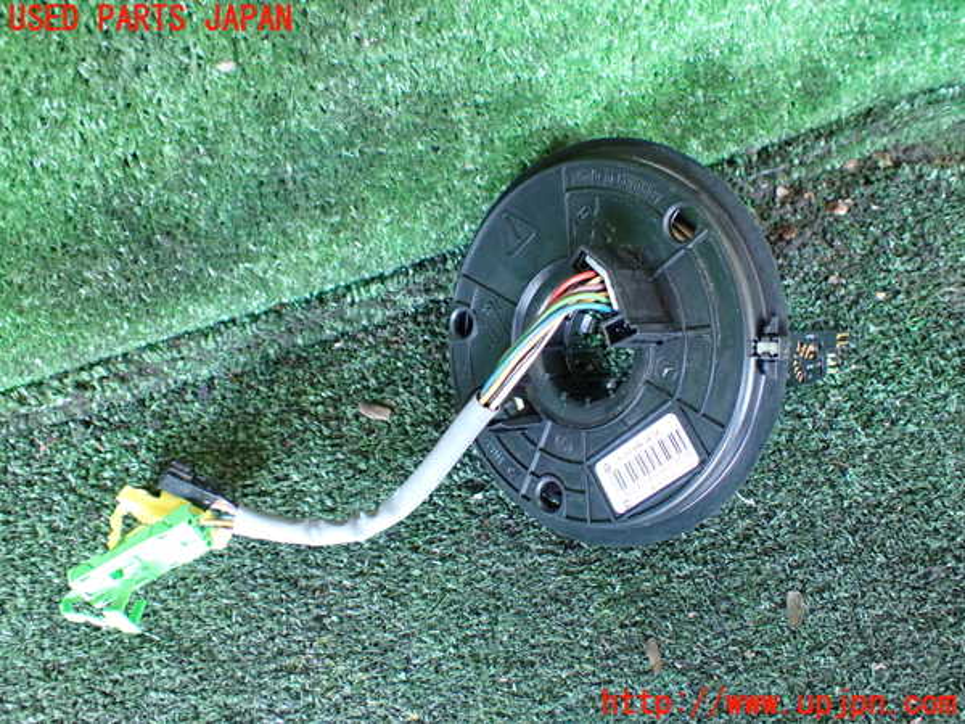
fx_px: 836
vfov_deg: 46.8
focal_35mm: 30
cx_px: 482
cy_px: 362
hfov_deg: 60.0
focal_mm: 5.4
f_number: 2.3
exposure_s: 1/60
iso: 800
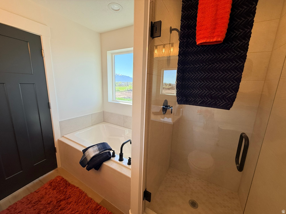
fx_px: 116
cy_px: 107
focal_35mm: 14
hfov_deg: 102.1
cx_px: 143
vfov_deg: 85.7
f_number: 2.2
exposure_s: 1/243
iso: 64
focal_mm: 2.22
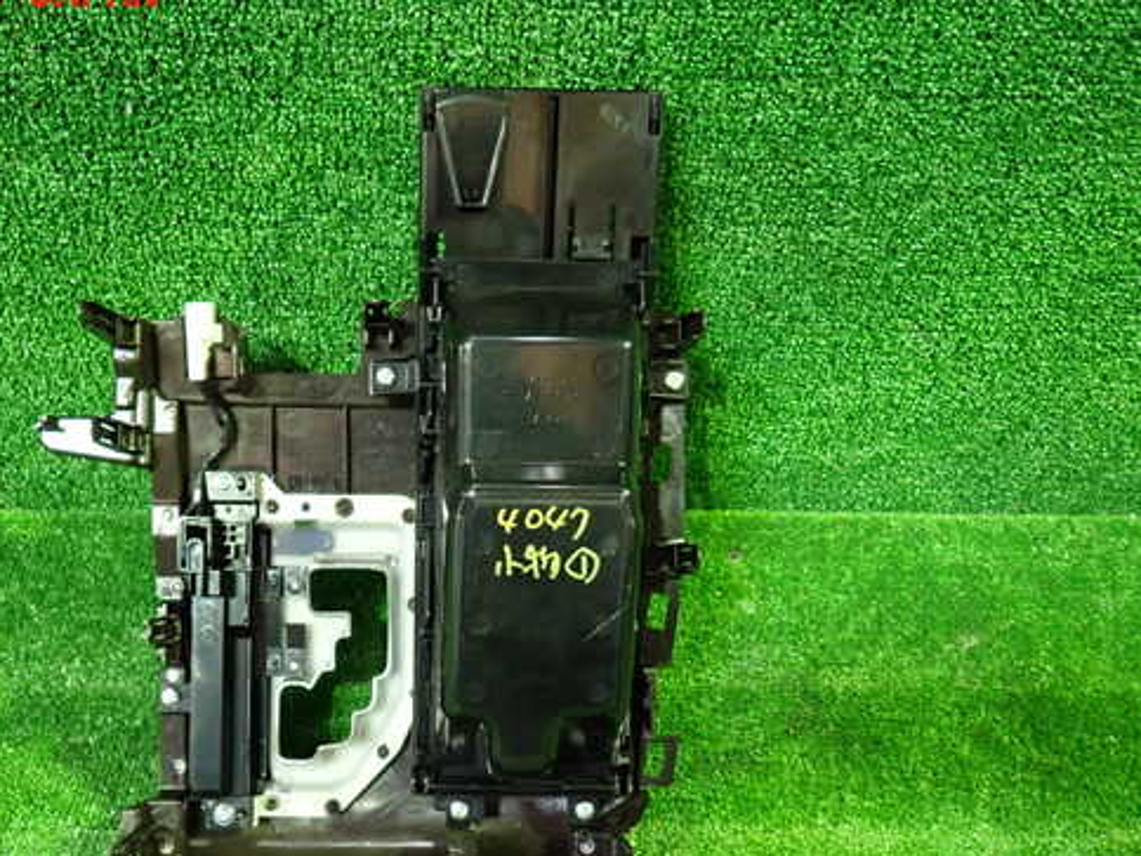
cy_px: 493
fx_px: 1022
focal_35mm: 31
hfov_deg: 57.7
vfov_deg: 45.3
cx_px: 436
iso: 640
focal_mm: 4.5
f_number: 2
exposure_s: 1/30
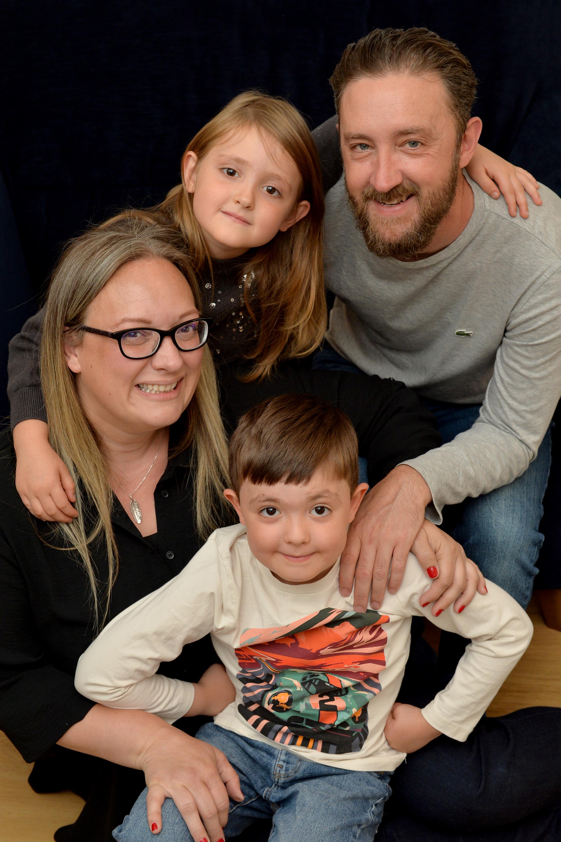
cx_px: 280
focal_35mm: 50
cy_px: 421
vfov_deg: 39.6
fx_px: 1169
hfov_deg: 27.0
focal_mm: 50
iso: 800
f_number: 6.3
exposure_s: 1/160
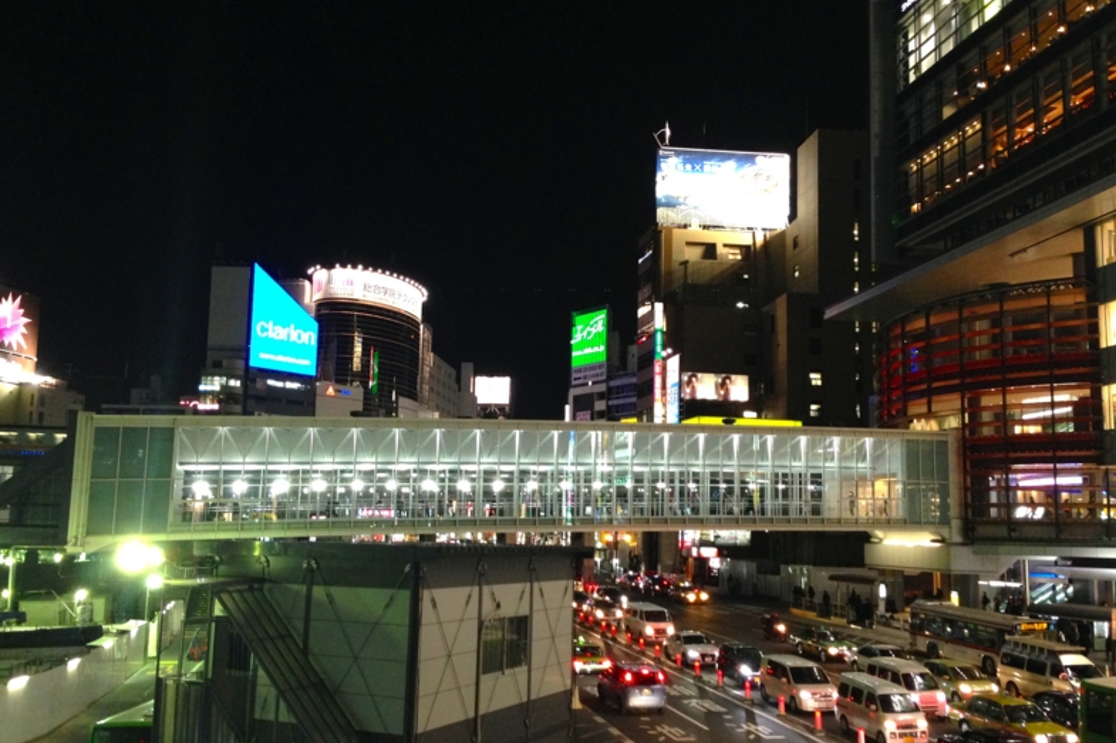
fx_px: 1085
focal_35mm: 35
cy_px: 409
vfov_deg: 37.8
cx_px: 556
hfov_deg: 54.4
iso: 250
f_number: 2.4
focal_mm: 4.12
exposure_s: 1/20
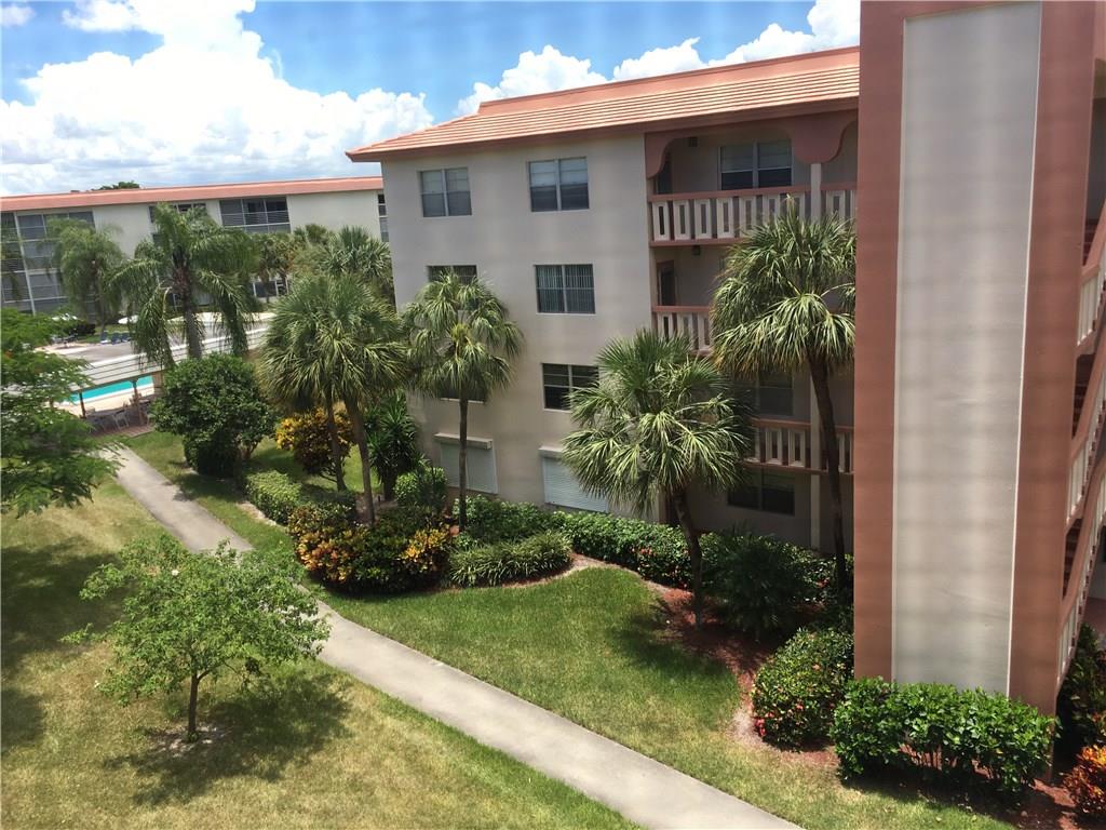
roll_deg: +3.0
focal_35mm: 29
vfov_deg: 48.2
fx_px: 927
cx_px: 553
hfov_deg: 61.7
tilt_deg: -13.0
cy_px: 415
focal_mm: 4.15
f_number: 2.2
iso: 25
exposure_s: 1/578
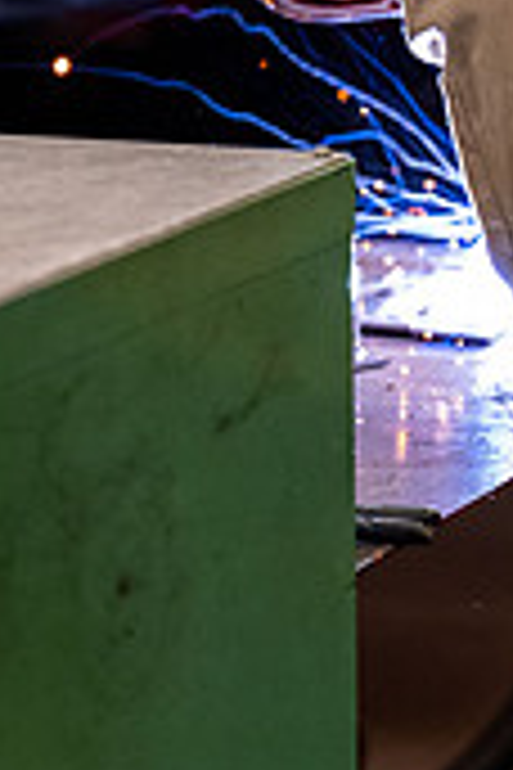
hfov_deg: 5.1
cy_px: -65
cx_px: 468
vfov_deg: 7.6
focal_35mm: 271
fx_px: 5792
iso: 4000
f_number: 2.8
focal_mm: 78
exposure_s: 1/640
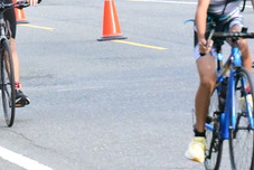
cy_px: -39
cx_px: -8
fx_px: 3271
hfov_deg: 4.4
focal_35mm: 463
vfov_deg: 3.0
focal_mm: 135
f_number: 11
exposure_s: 1/2000
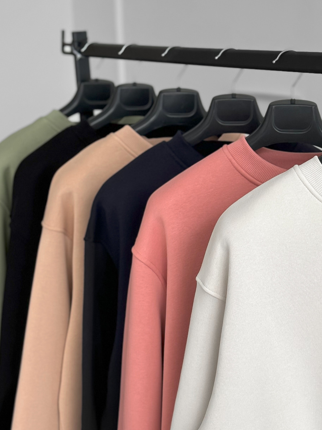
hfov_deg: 18.4
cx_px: 216
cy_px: 269
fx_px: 992
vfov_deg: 24.3
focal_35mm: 80
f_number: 1.8
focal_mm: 6.76
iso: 100
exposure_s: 1/110
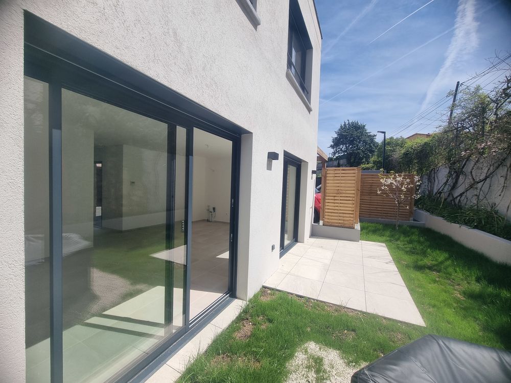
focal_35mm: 13
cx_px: 256
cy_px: 192
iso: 50
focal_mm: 2.2
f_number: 2.2
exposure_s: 1/2488
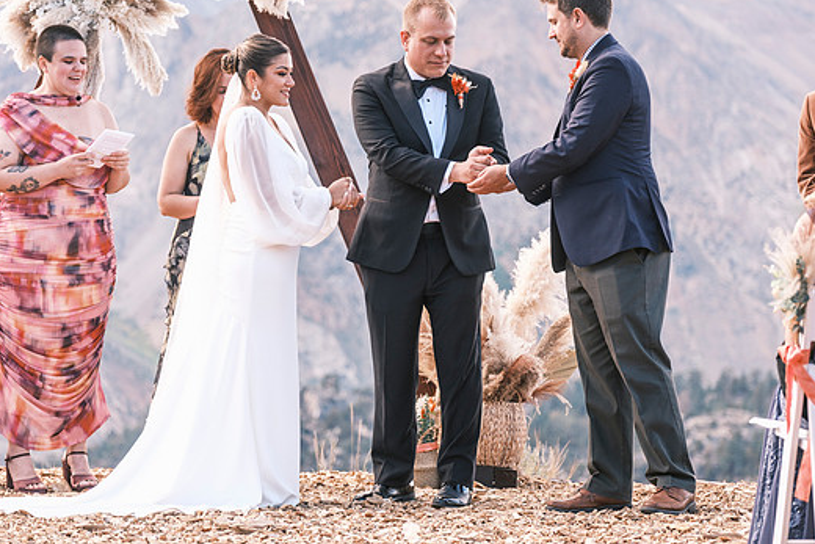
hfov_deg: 16.4
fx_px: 2830
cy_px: 242
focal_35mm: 125
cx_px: 398
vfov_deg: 11.0
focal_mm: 74.4
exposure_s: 1/450
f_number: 2.8
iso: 400
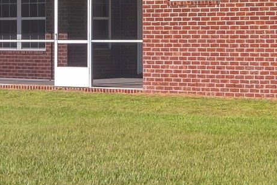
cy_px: 22
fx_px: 1069
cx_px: 193
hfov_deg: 14.7
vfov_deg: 9.8
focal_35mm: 139
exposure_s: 1/680
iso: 250
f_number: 8
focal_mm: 20.9
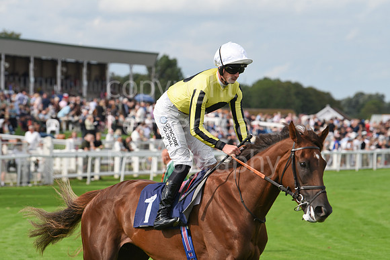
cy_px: 130
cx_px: 195
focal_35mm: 200
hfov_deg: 10.3
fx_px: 2167
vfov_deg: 6.9
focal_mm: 200
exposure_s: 1/1600
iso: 400
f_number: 6.3
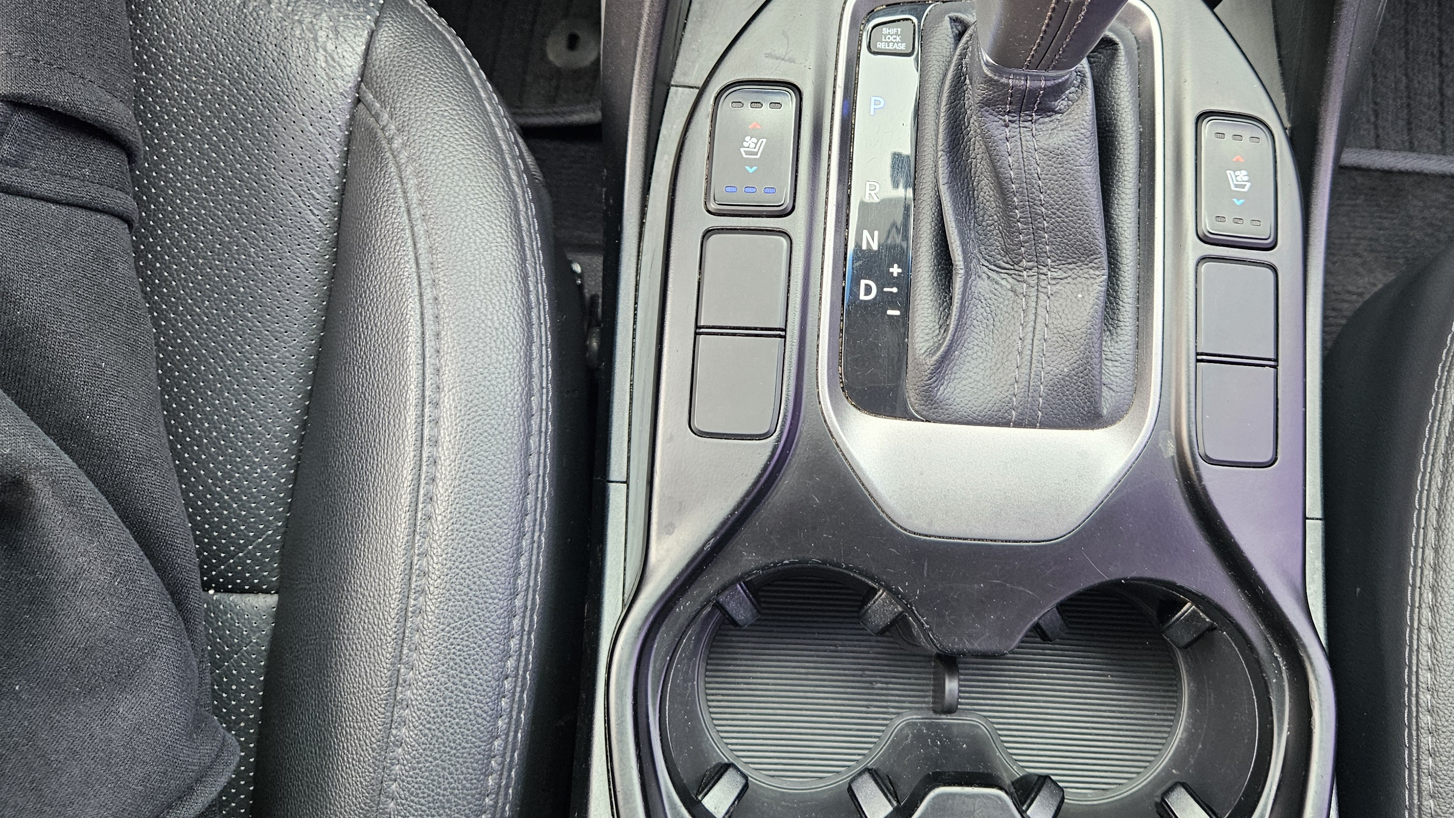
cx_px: 871
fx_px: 1234
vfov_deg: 36.2
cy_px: 250
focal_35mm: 32
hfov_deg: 60.5
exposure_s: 1/120
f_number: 1.8
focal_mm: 5.4
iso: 200
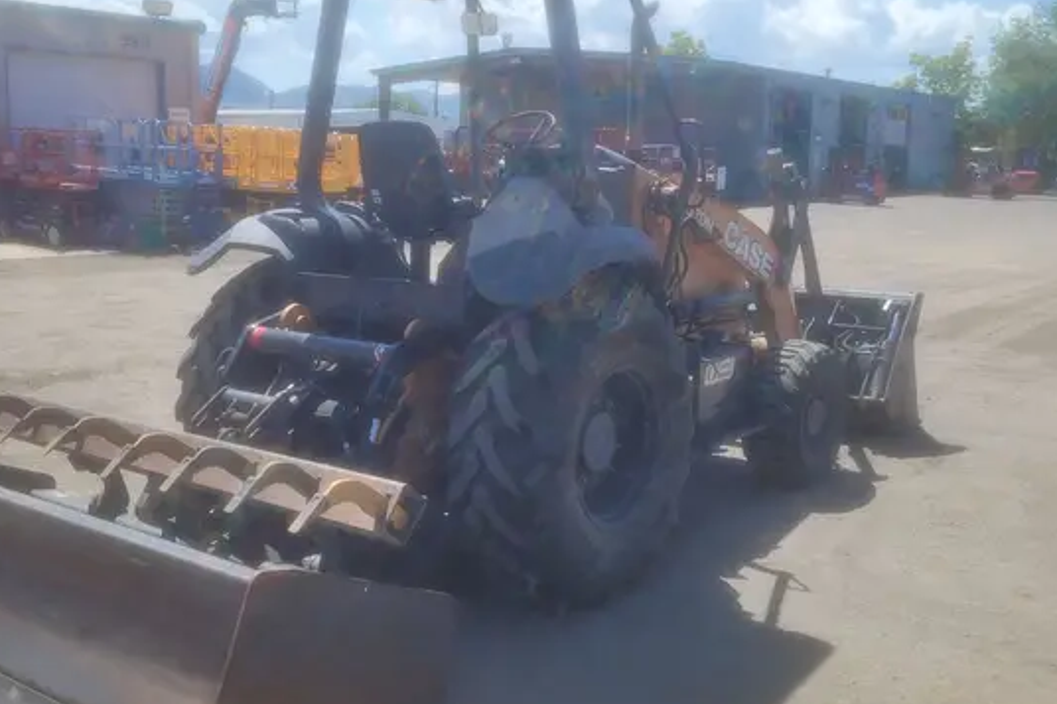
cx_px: 528
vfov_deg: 35.8
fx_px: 1086
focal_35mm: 37
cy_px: 289
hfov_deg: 51.9
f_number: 1.8
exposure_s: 1/2145
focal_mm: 5.4
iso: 40
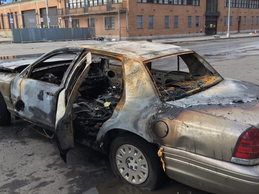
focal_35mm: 37
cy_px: 97
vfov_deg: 38.6
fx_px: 277
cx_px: 132
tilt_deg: -13.6
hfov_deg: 50.2
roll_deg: +1.0
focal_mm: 4.15
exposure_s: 1/222
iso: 25
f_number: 2.2
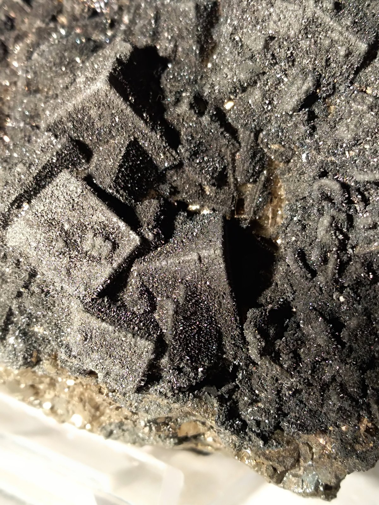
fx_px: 380
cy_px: 252
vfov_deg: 67.3
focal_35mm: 26
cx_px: 190
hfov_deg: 53.1
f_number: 2
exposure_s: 1/33.3
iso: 115
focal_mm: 3.54
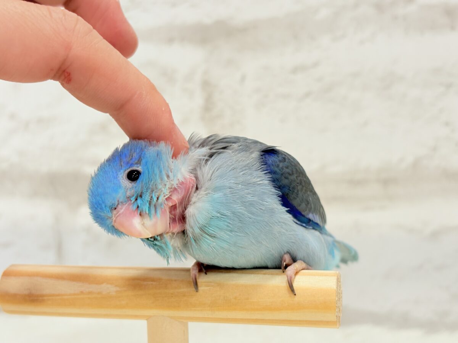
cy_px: 172
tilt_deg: -5.2
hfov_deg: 36.8
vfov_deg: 28.0
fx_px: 688
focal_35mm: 52
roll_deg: +3.0
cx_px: 229
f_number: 1.6
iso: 80
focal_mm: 5.96
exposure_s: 1/100
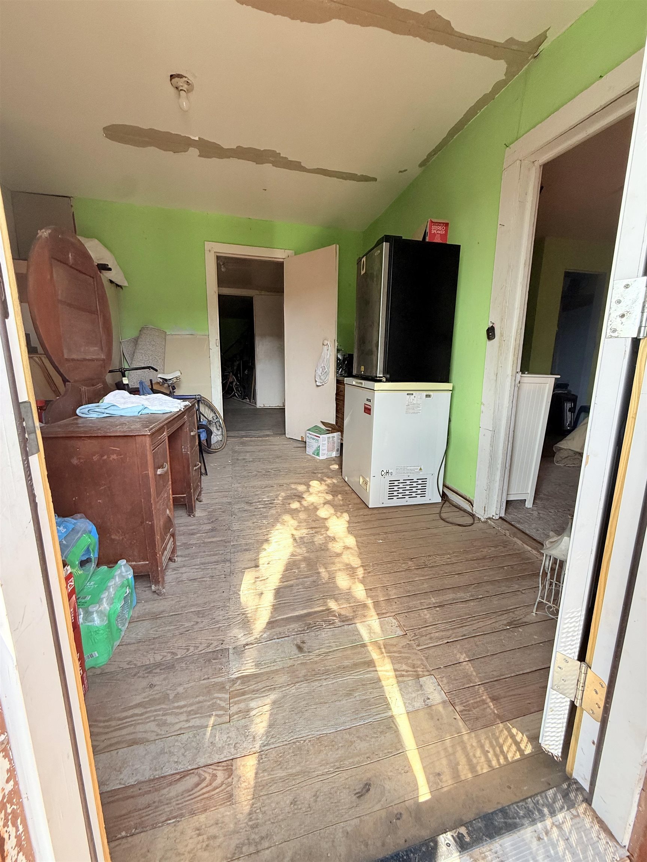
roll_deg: -1.9
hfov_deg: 85.7
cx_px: 324
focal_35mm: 14
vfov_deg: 102.1
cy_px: 431
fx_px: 349
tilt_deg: -11.8
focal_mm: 2.22
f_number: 2.2
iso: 125
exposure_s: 1/99
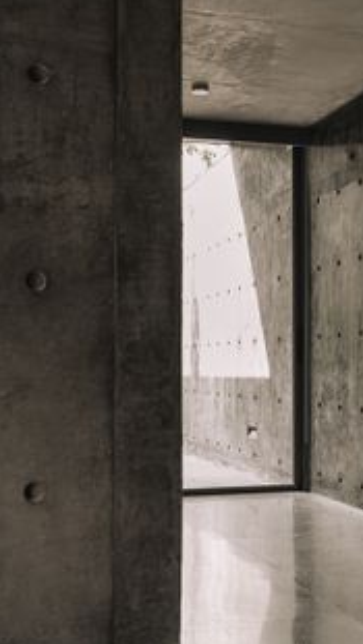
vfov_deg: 37.8
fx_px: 941
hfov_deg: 21.6
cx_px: 277
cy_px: 321
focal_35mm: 55
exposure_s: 1/1.25
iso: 100
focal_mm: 38
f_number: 10
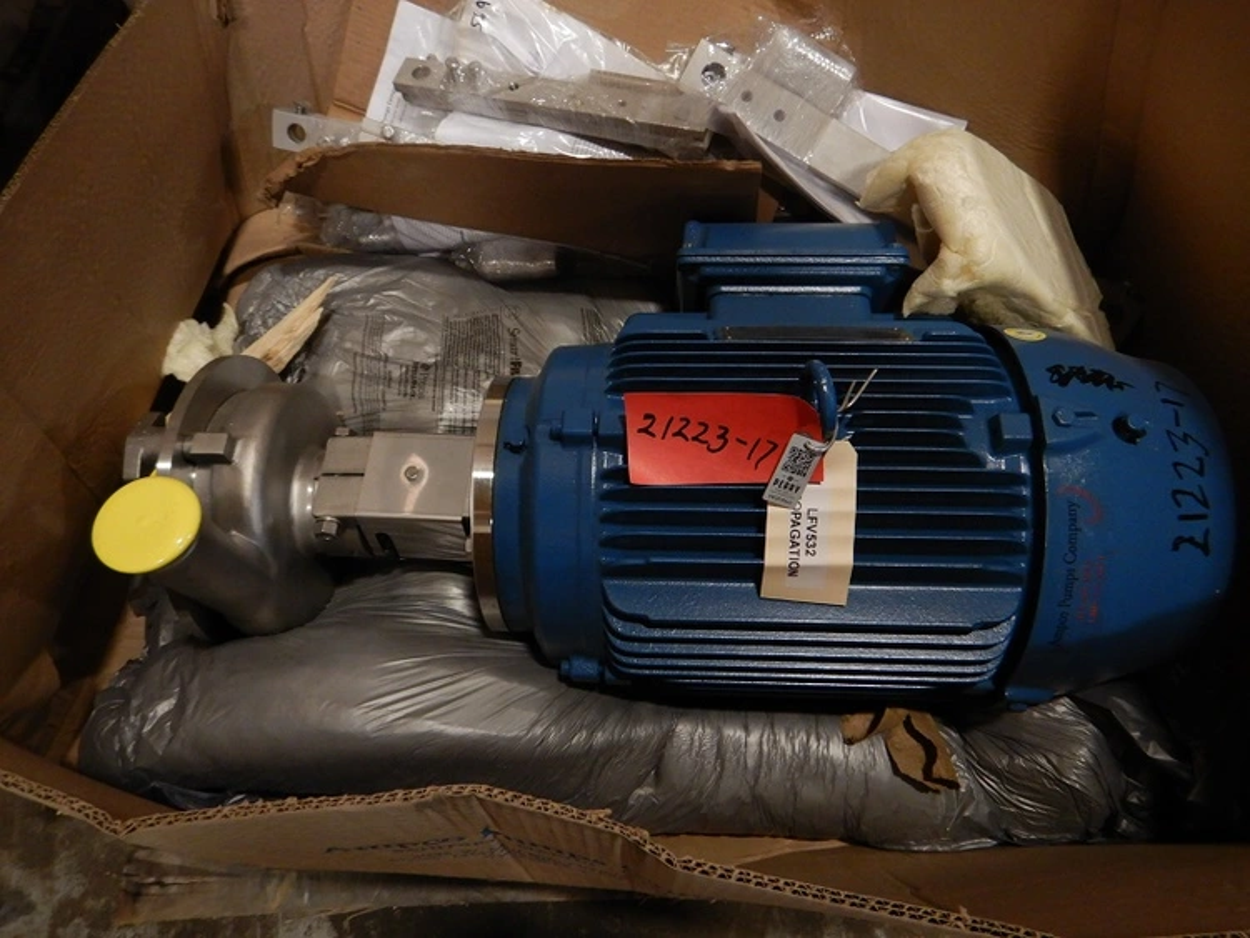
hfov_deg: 71.6
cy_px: 469
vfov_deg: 56.8
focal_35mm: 24
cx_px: 625
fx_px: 867
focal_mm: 4.3
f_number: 2.8
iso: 400
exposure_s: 1/20
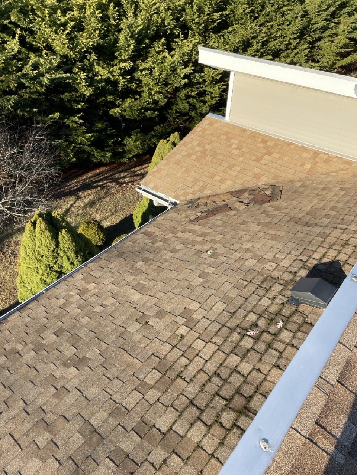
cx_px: 178
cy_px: 238
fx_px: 358
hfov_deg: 53.1
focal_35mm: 26
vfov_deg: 67.3
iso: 32
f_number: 1.6
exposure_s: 1/1182
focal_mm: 4.2
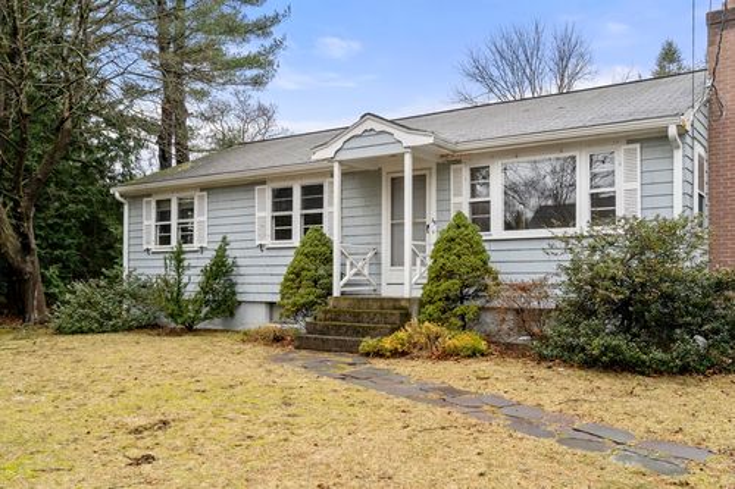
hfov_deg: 60.3
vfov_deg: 42.3
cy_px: 244
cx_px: 368
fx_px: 633
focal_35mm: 31
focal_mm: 31
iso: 320
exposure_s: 1/125
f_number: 7.1
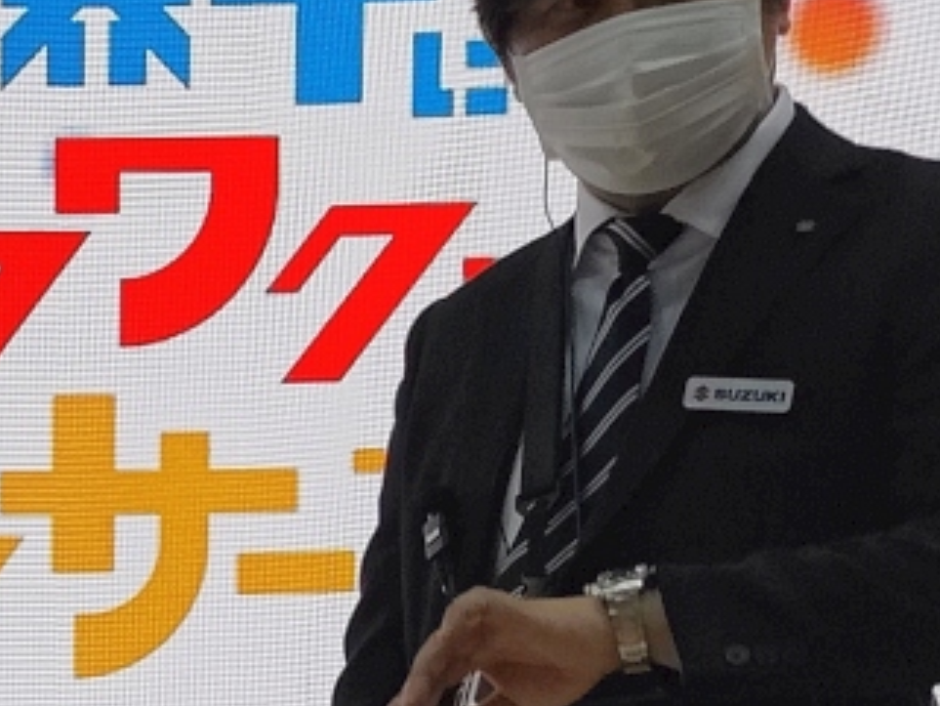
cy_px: 1201
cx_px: -811
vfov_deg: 11.0
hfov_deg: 13.7
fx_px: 3450
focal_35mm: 127
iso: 50
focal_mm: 6.06
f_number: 1.8
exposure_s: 1/100
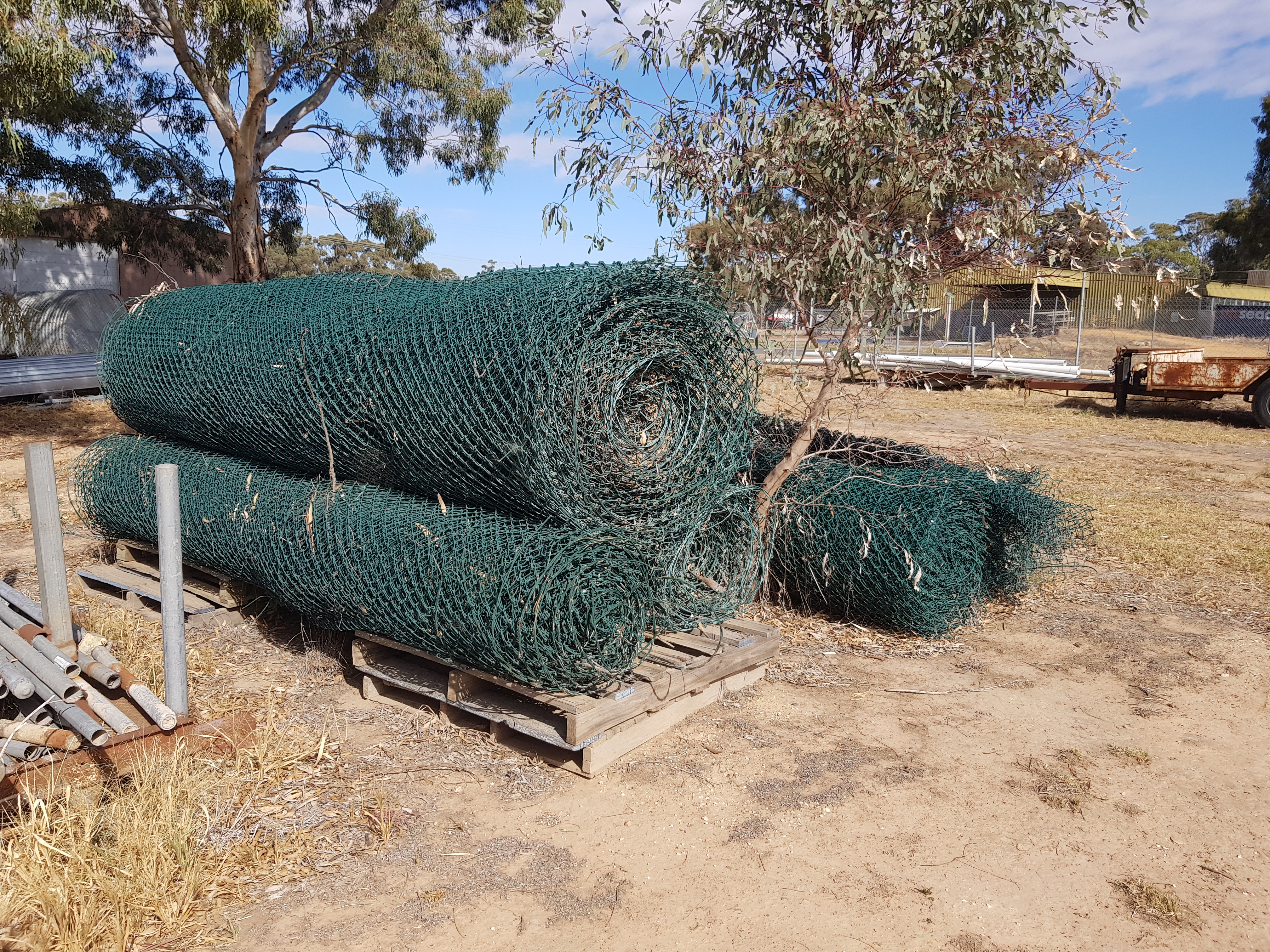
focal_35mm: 26
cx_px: 635
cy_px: 476
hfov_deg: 67.3
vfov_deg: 53.1
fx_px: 954
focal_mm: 4.2
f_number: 1.7
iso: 40
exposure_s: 1/1836
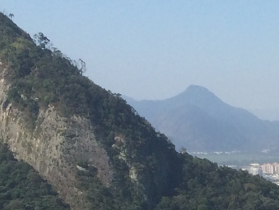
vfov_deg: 9.4
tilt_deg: -15.6
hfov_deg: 12.5
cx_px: 477
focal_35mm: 146
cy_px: 442
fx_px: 1177
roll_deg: +0.9
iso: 32
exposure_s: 1/2160
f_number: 2.2
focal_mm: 4.15
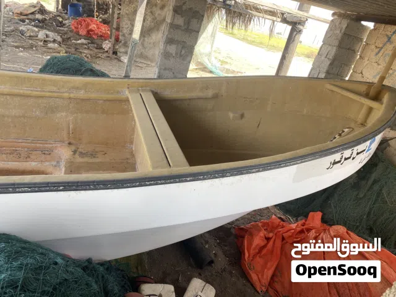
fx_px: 297
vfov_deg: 53.1
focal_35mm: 26
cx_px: 198
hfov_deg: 67.3
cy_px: 148
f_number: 1.8
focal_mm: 4.25
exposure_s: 1/167
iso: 32
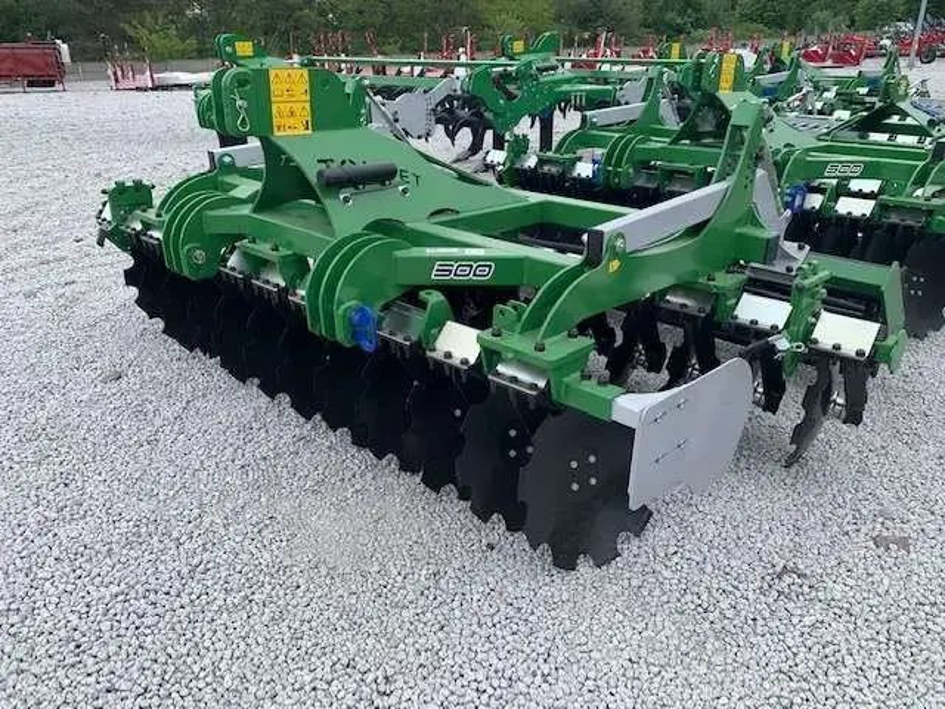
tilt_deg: -24.1
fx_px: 710
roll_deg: -0.4
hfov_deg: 67.3
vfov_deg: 53.1
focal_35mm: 26
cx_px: 472
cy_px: 354
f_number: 1.8
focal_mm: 4.25
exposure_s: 1/822
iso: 25
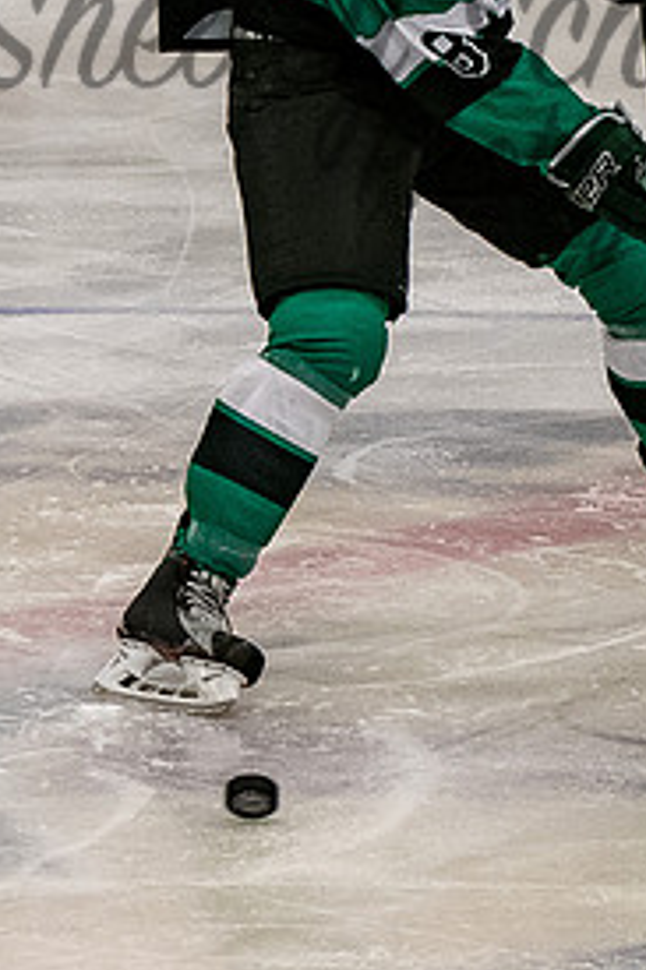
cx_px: 348
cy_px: 282
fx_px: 11938
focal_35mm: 443
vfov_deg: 4.7
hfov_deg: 3.1
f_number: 4
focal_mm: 92
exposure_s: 1/800
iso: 2500
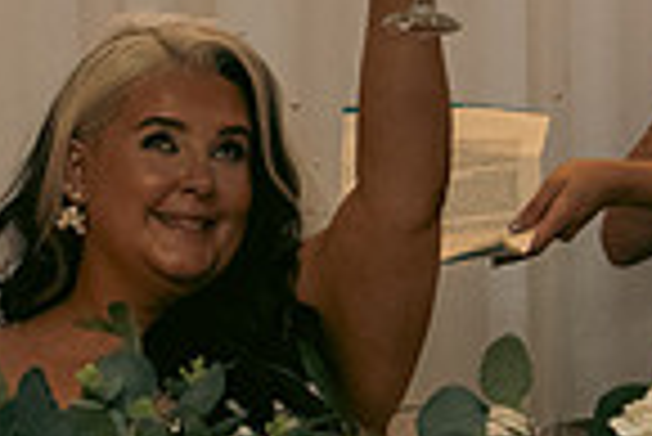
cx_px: 81
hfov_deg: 6.4
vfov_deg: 4.3
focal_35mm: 323
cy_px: 272
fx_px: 5856
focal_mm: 54
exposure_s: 1/160
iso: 2500
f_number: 3.5
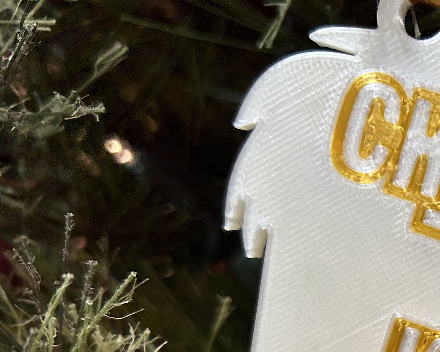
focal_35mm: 61
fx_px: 794
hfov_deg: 27.9
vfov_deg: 24.5
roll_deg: +0.8
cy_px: 291
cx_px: 499
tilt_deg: -6.7
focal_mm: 5.7
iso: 160
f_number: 1.5
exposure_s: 1/60
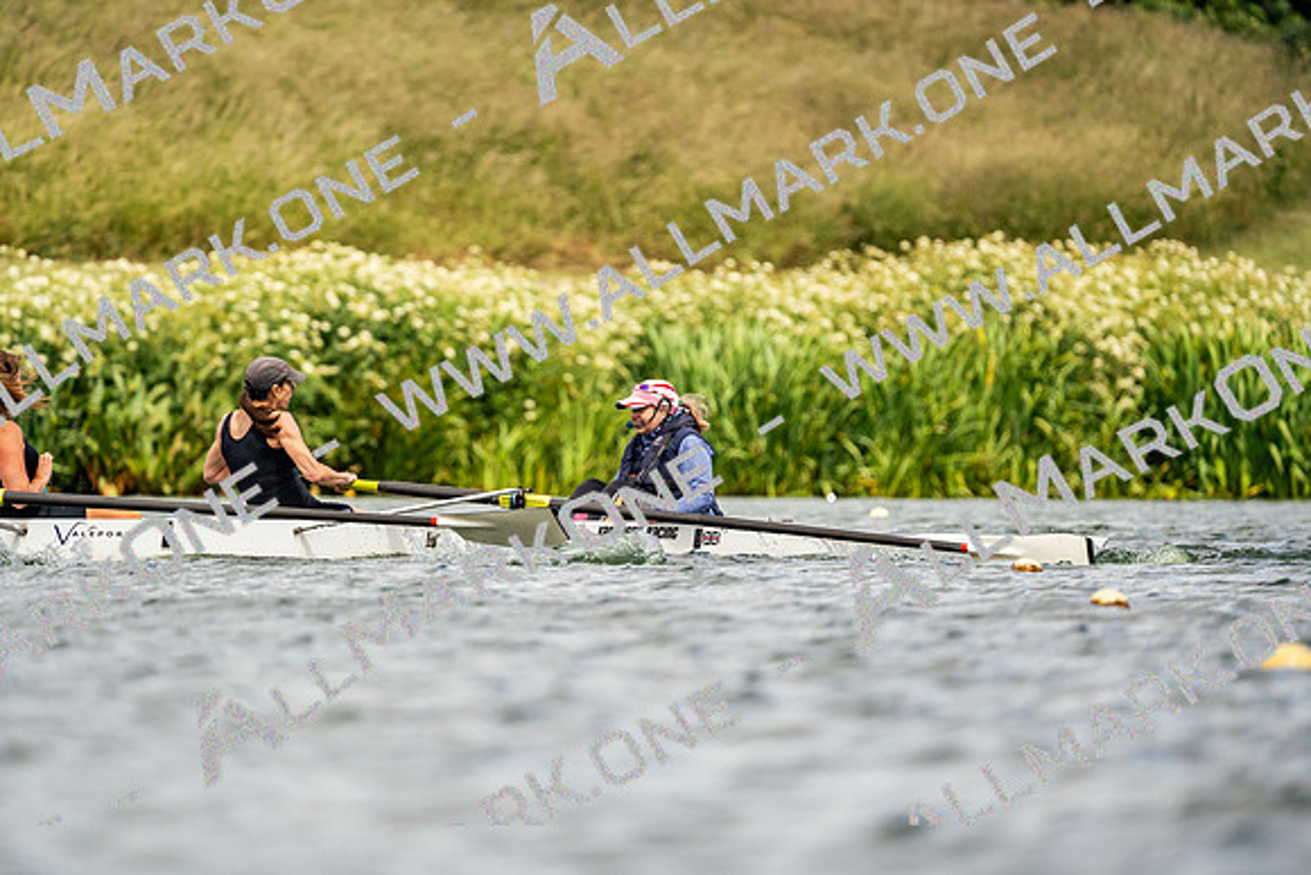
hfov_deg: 3.4
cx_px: 656
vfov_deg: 2.3
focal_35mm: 600
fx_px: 21854
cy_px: 438
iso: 320
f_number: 6.3
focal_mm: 600
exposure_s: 1/2000
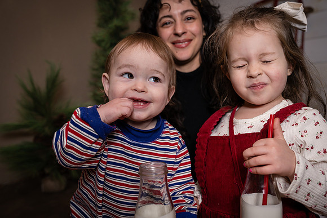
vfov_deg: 40.0
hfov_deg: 57.2
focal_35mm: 33
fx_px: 300
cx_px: 164
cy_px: 109
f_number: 4
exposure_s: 1/250
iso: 250
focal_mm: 33
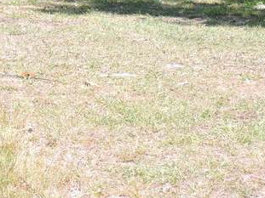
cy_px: -91
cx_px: -219
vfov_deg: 6.0
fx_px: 1890
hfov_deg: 7.8
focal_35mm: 247
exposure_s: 1/250
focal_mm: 10.7
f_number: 3.7
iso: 100
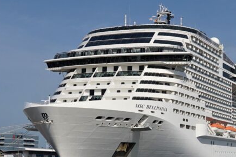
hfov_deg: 30.6
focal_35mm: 65
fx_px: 426
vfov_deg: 20.9
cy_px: 83
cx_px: 165
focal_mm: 25
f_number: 8
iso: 400
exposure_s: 1/2500
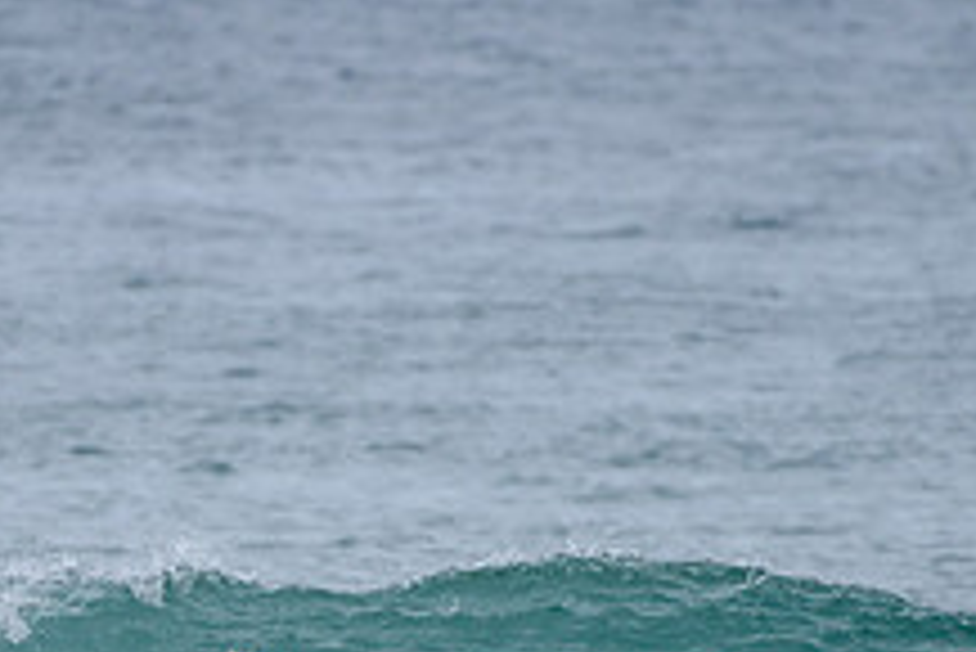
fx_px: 36243
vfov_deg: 1.0
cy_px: 830
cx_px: 283
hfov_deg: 1.5
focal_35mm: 1336
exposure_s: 1/2000
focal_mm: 500
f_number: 5.6
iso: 360
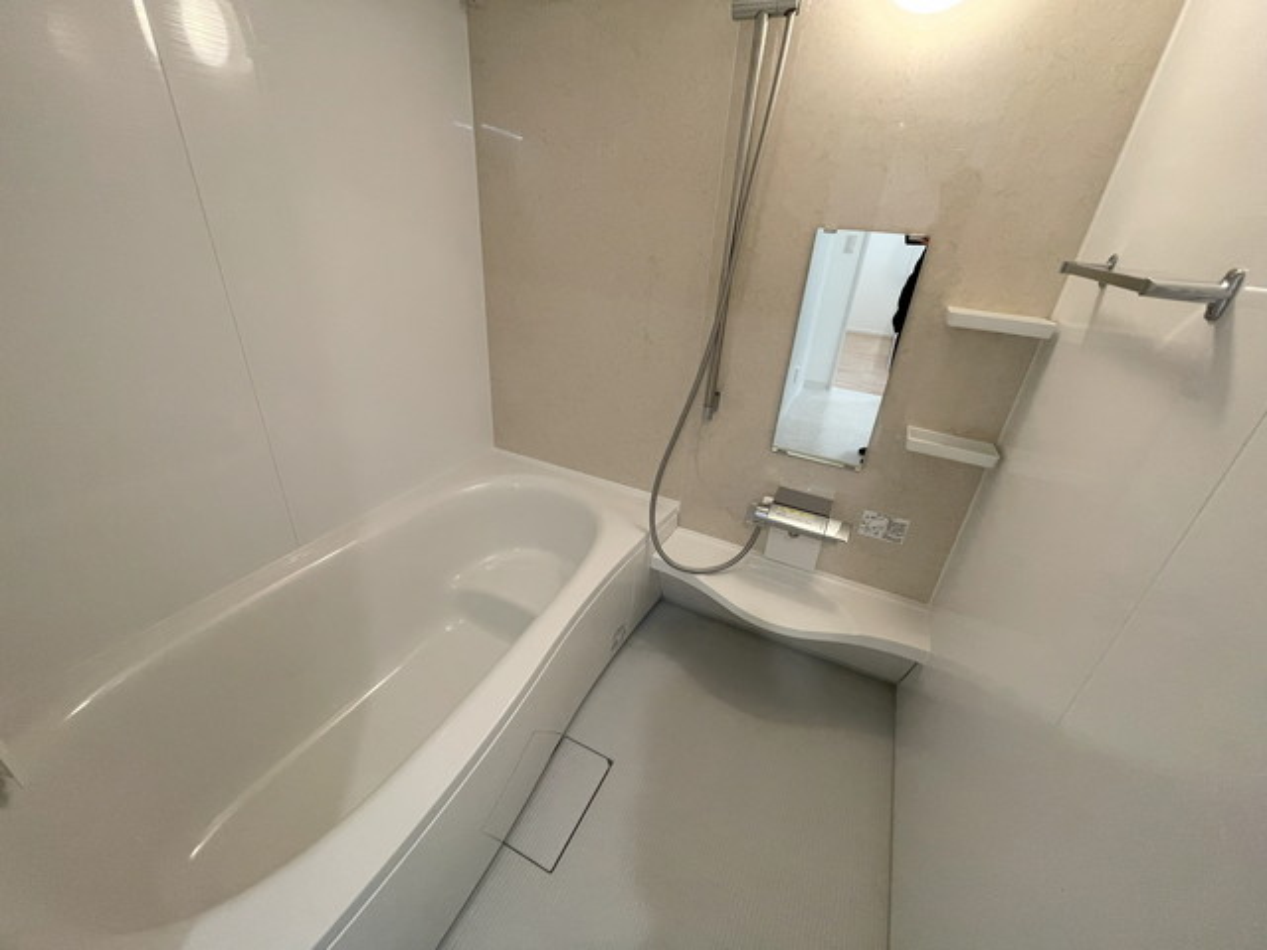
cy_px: 475
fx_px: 512
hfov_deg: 102.1
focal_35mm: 14
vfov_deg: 85.7
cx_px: 634
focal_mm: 1.55
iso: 200
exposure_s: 1/60
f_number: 2.4
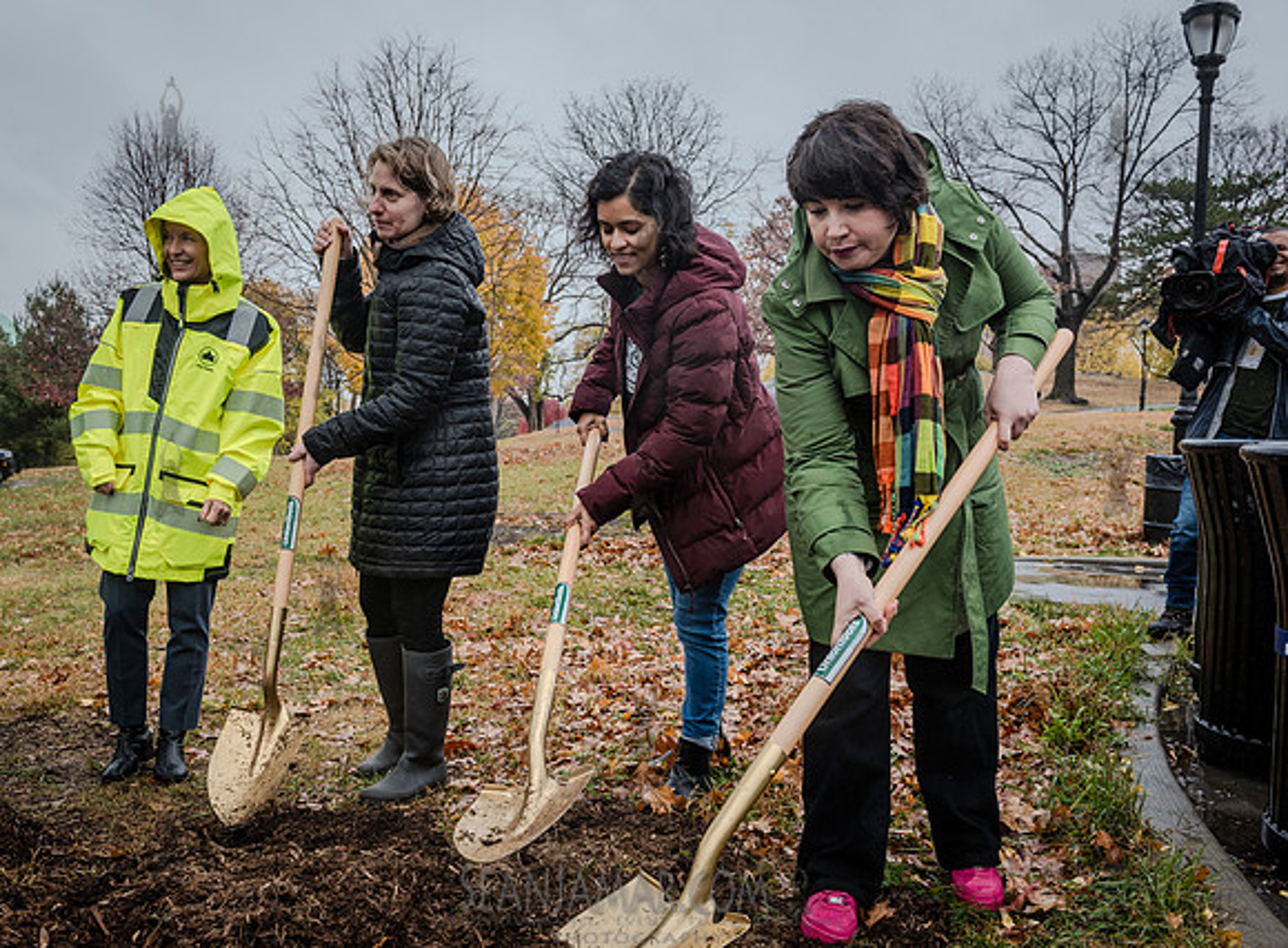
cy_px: 474
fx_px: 1264
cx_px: 577
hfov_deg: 53.9
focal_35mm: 34
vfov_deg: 41.1
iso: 500
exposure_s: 1/400
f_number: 6.3
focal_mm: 32
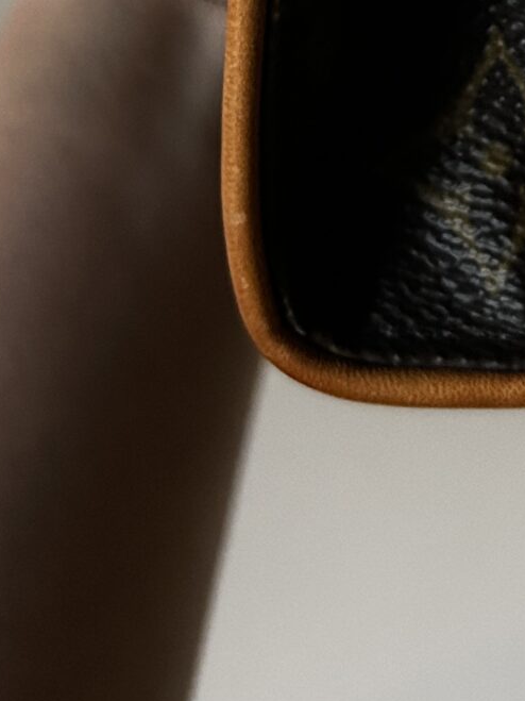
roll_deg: -10.0
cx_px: 452
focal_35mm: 101
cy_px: -410
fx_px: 2043
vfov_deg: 17.2
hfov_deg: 14.5
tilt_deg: -35.7
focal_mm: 5.7
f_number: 1.5
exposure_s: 1/33
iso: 640
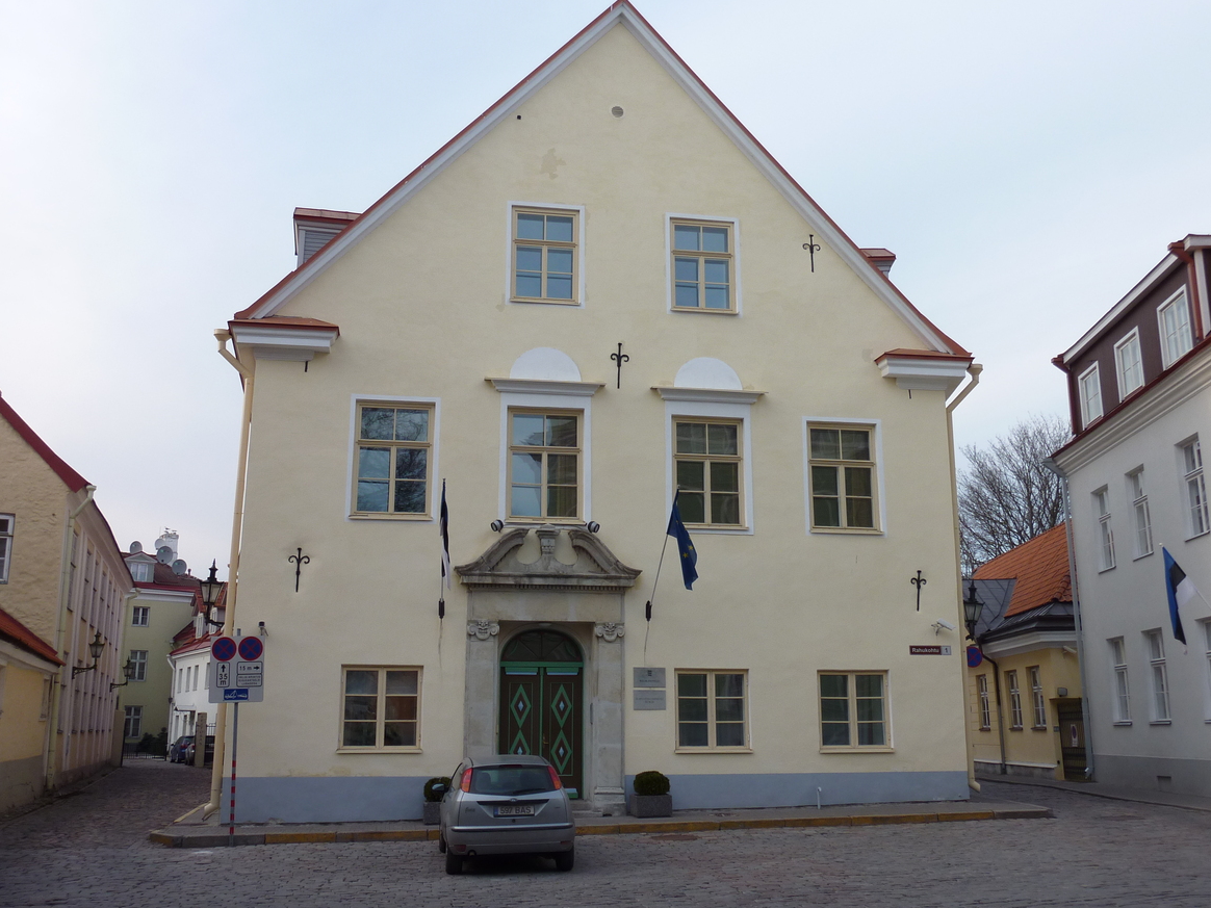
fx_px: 1154
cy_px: 448
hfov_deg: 55.3
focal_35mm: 33
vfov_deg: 42.9
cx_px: 593
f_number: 4
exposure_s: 1/160
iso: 80
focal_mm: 5.3
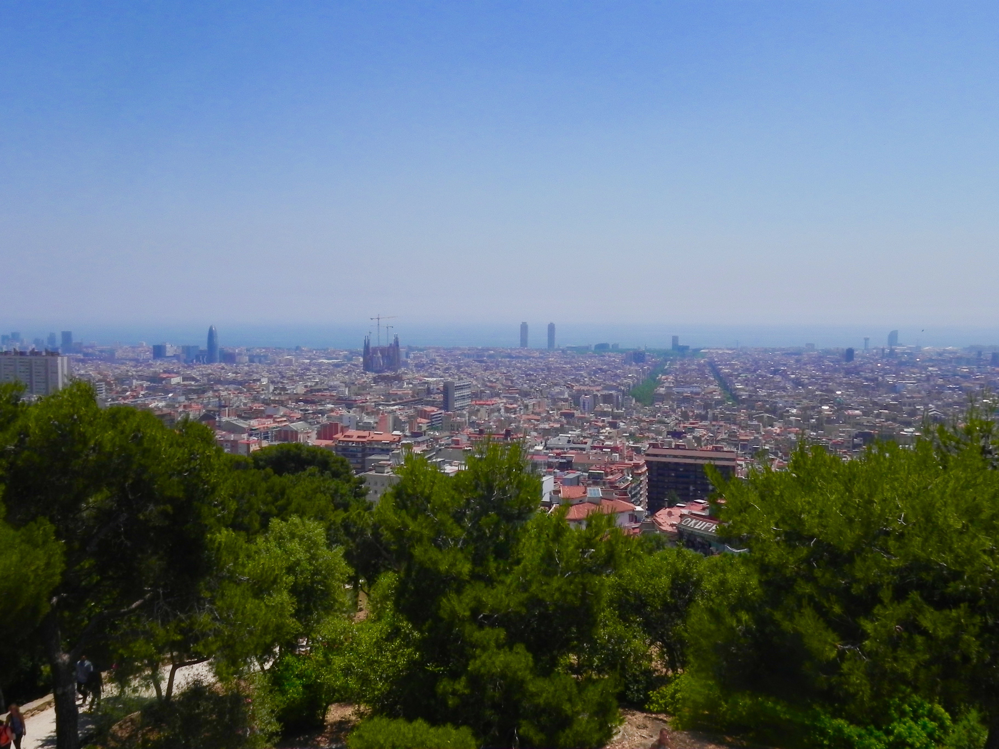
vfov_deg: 42.9
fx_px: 952
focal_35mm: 33
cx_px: 500
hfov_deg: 55.4
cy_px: 374
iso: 160
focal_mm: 5.9
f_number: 8
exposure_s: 1/455
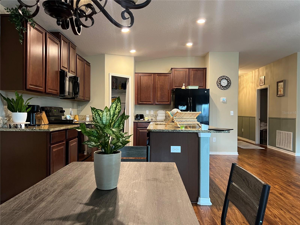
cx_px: 150
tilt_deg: -0.6
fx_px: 225
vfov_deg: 53.1
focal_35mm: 26
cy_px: 112
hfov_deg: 67.3
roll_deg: -0.4
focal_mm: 5.7
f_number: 1.5
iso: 400
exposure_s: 1/60
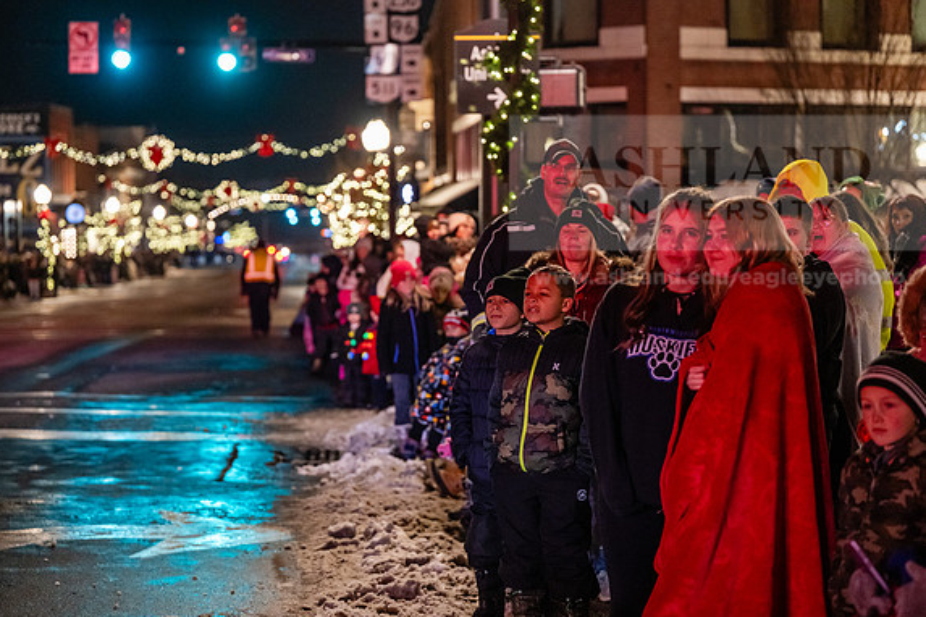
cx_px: 461
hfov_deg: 26.0
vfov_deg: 17.5
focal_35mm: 78
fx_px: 2006
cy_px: 311
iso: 4000
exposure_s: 1/200
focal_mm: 77
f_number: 2.8
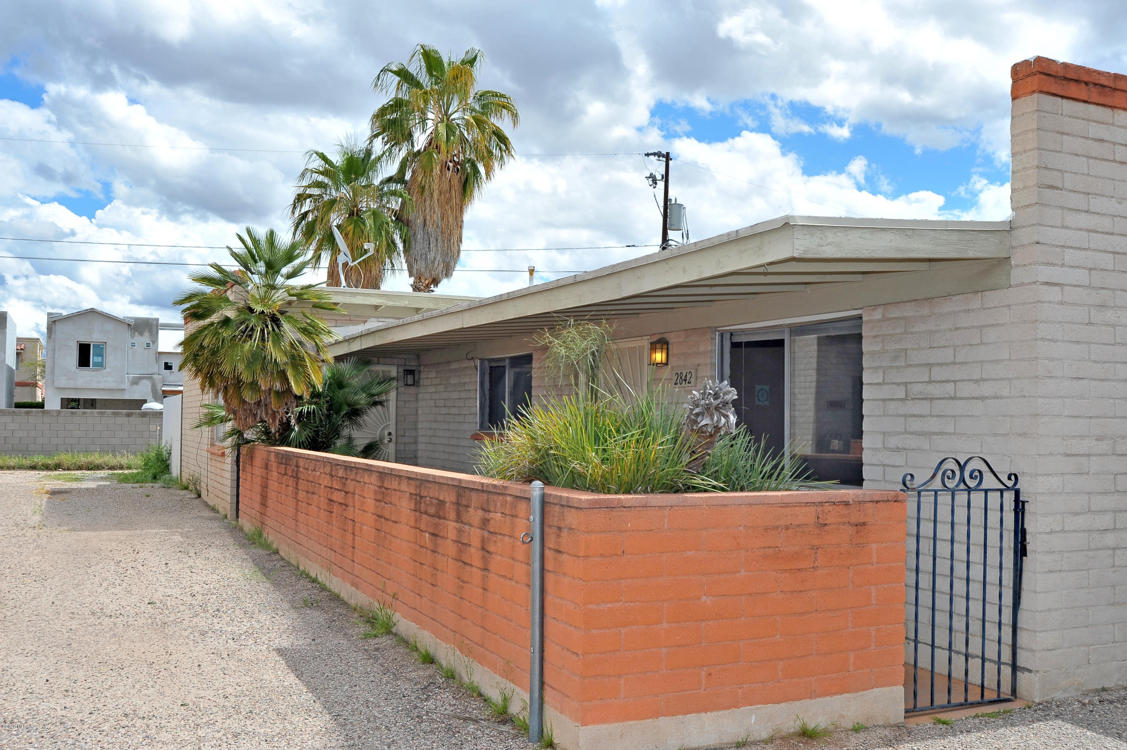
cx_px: 564
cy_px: 375
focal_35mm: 35
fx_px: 1095
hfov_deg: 54.5
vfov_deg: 37.8
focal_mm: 35
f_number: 11
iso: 320
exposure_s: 1/320
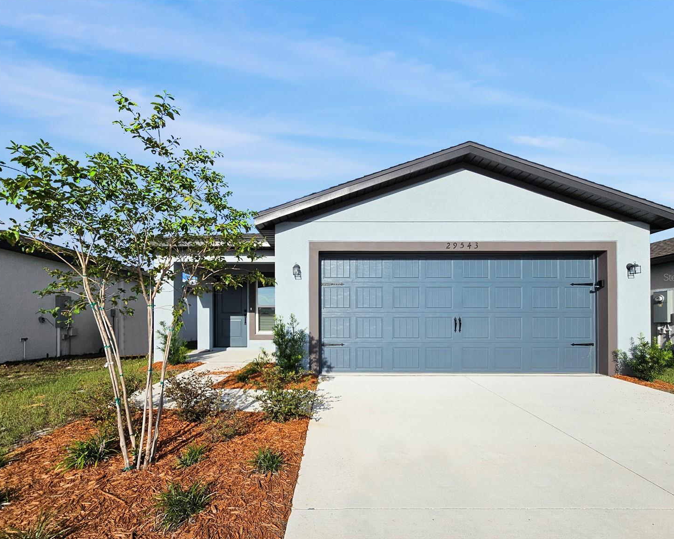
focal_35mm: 14
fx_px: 279
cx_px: 336
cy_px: 277
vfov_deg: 88.0
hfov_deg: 100.7
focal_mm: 2.2
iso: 50
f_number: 2.2
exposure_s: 1/3913
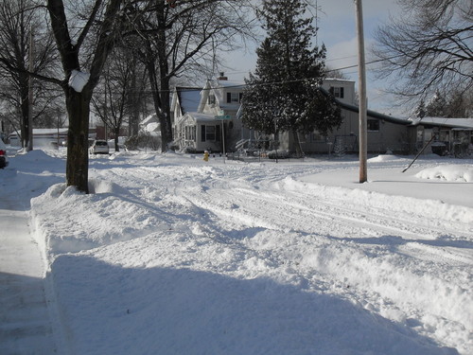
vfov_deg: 38.7
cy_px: 178
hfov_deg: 50.1
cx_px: 236
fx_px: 506
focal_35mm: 37
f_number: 8.9
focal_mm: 6.3
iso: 80
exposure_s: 1/250
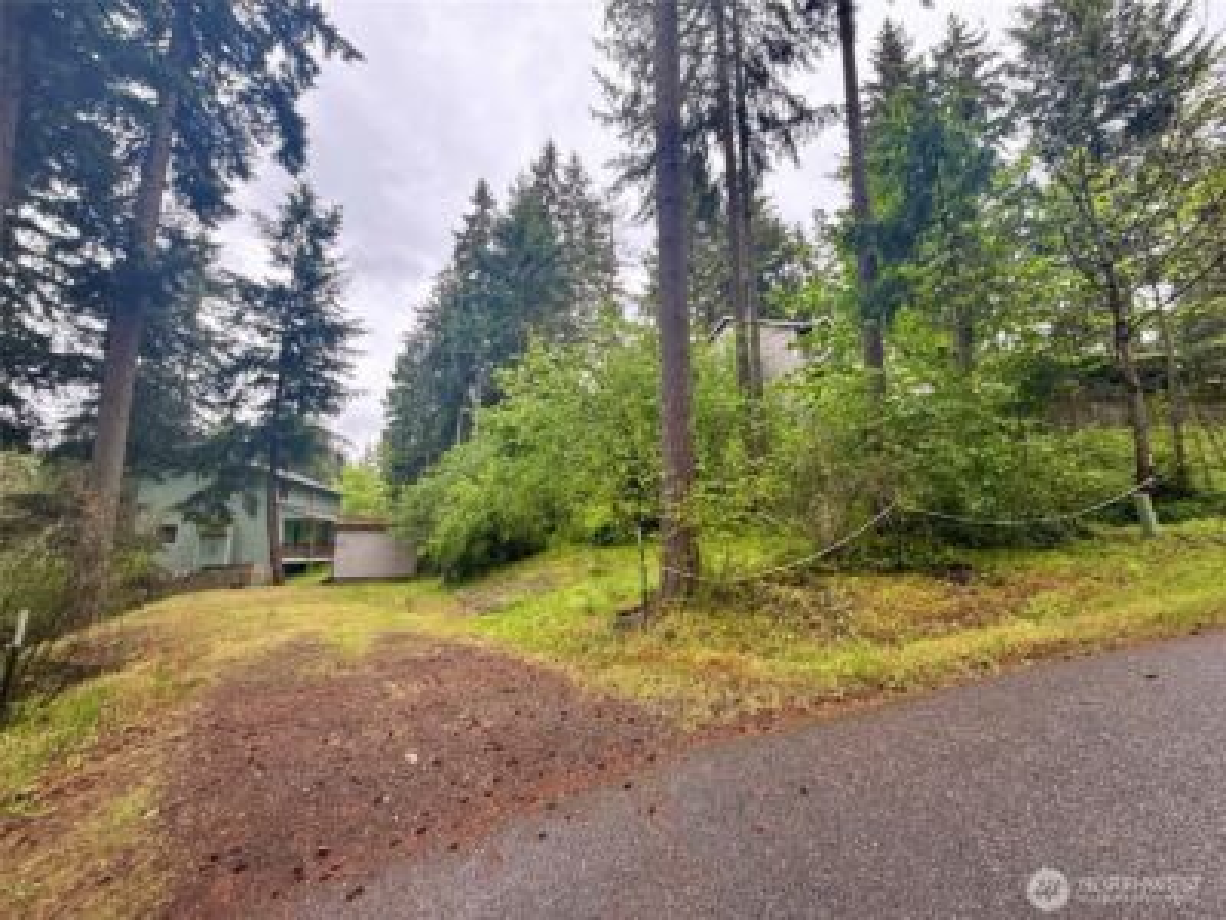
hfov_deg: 102.1
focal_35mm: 14
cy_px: 460
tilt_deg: +10.3
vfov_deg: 85.7
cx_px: 613
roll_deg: +0.2
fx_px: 496
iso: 80
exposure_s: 1/99
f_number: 2.2
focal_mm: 2.22
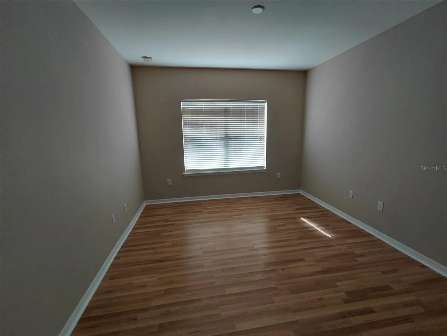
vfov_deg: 78.1
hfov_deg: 94.5
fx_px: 207
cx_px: 224
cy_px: 168
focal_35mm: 16
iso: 50
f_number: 2.2
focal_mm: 1.64
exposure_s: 1/60
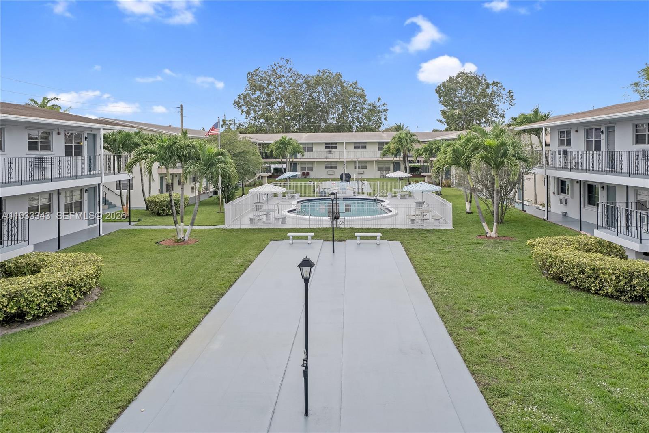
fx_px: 505
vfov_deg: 46.4
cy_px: 216
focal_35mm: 28
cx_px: 324
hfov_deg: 65.5
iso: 100
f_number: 8
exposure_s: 1/250
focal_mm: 28
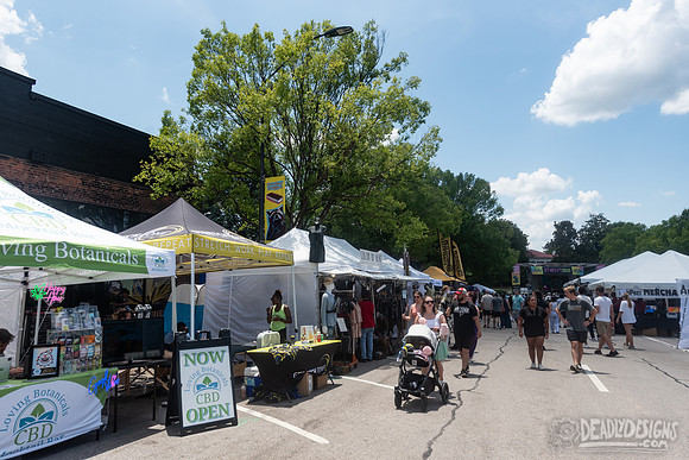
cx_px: 344
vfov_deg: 53.2
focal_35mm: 24
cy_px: 230
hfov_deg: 73.7
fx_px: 459
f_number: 5
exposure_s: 1/1600
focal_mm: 24
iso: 160
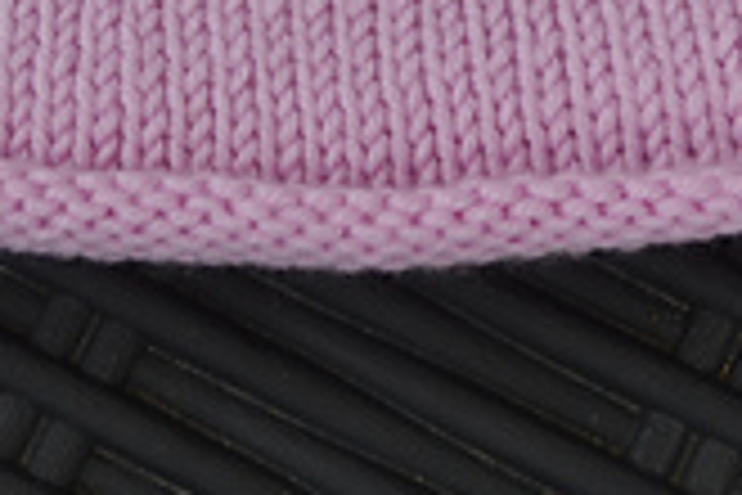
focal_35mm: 151
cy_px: -434
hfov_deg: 13.6
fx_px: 3112
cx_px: 288
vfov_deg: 8.7
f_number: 5.6
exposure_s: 1/125
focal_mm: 26
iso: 125
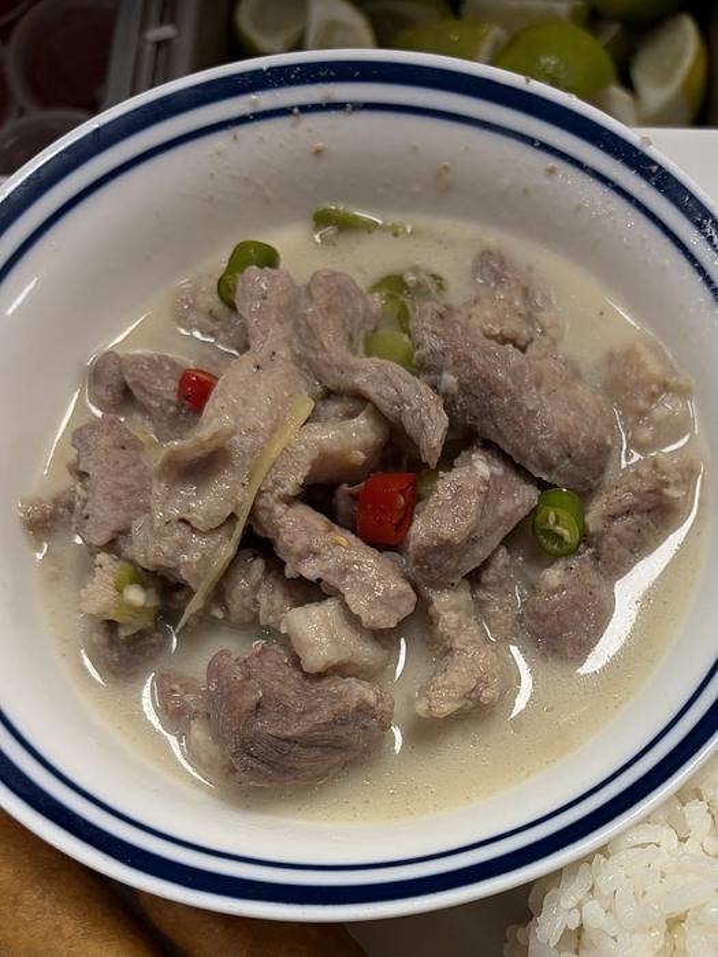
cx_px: 359
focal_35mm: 26
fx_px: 719
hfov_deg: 53.1
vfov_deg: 67.3
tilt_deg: -73.3
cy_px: 478
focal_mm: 5.96
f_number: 1.6
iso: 64
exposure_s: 1/60
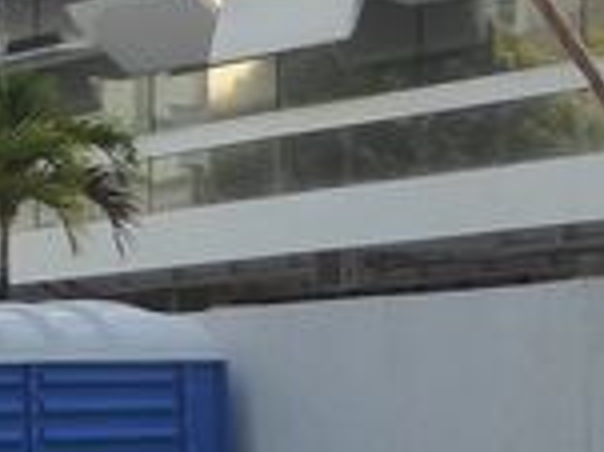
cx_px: -852
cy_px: 316
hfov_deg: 7.6
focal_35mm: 244
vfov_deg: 6.1
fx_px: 4254
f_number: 3.9
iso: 160
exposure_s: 1/250
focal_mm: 7.8
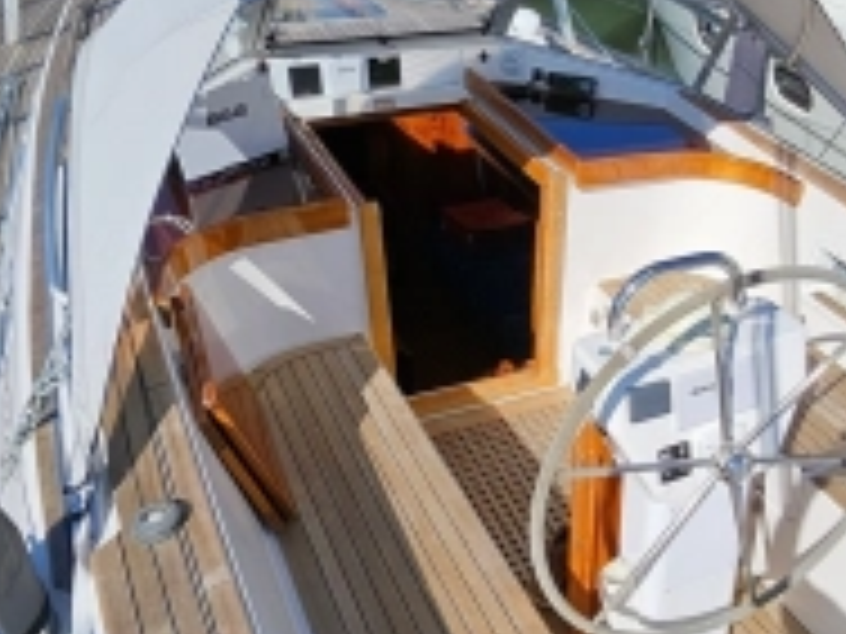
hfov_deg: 46.7
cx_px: 662
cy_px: 371
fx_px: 929
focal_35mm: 38
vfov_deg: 37.6
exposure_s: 1/2604
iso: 32
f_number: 2.2
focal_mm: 1.74
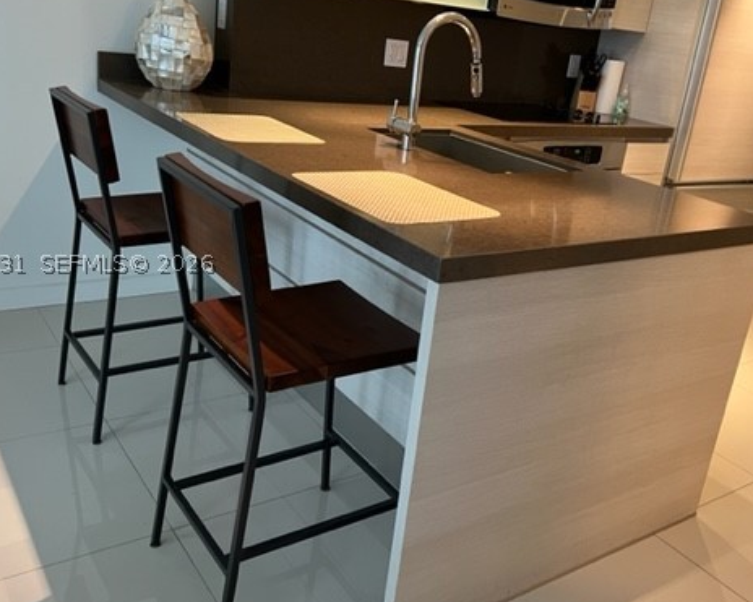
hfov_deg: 51.5
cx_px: 409
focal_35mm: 35
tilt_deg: -18.3
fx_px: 780
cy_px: 263
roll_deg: -7.6
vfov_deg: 42.1
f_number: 1.5
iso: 200
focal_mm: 5.7
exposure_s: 1/60
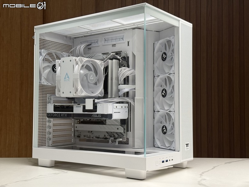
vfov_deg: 30.3
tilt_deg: +2.7
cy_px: 94
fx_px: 345
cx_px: 124
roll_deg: -0.2
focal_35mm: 48
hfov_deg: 39.7
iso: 200
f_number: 1.78
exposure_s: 1/60
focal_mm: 6.76
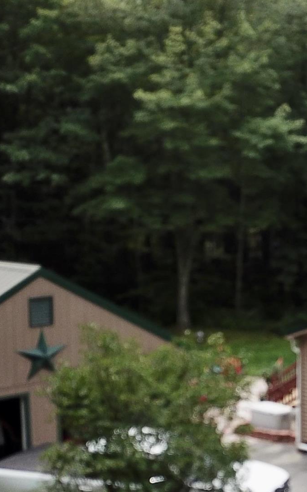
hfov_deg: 15.1
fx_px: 1044
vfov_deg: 26.5
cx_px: 505
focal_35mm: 78
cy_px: 275
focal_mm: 4.73
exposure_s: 1/590
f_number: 2.2
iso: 100
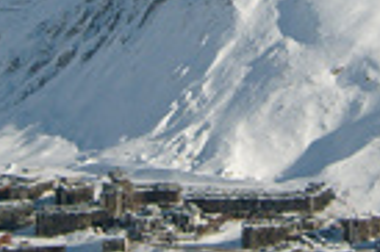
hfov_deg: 18.1
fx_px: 1191
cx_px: 265
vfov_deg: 11.9
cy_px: -35
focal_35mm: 113
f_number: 7.1
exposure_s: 1/750
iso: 80
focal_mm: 5.8
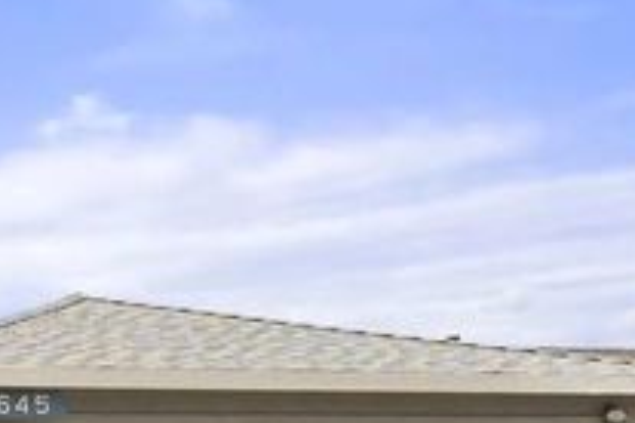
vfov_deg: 16.6
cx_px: -454
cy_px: 480
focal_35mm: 79
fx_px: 1402
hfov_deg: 19.9
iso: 250
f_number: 8
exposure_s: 1/640
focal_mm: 16.1
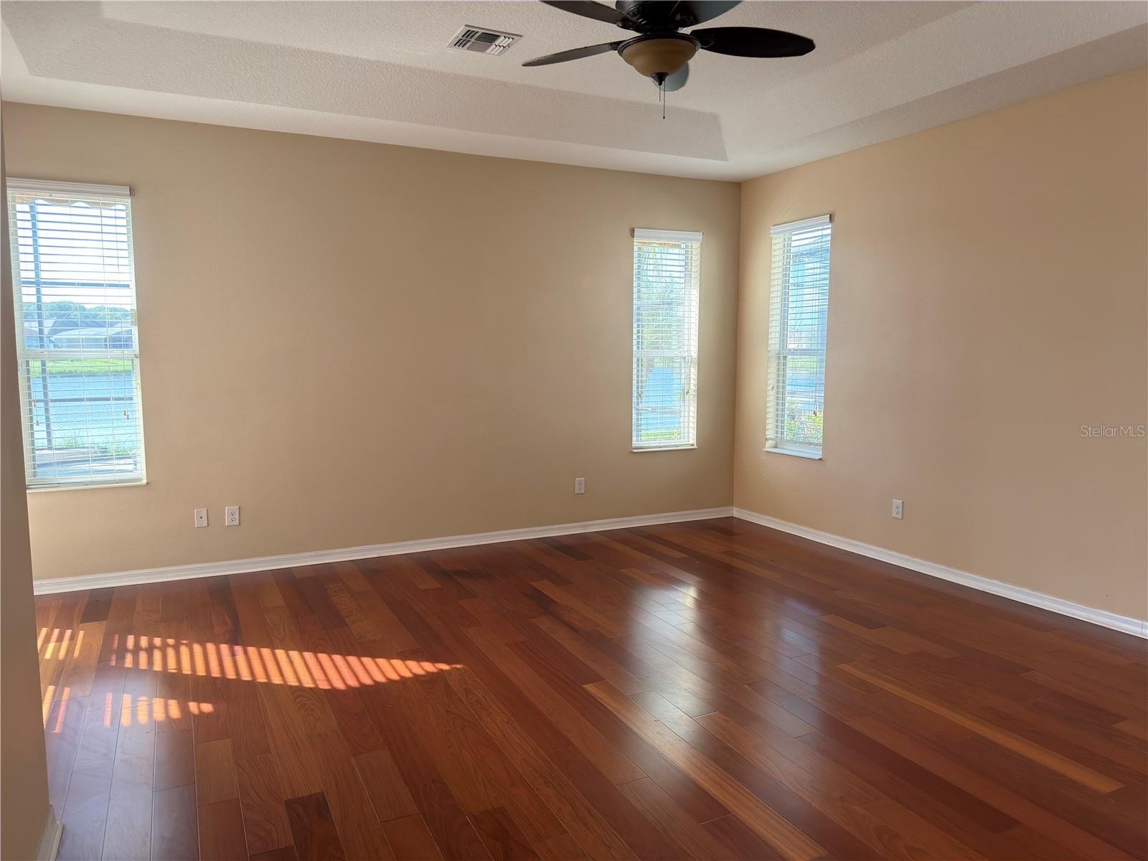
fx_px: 796
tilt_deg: -5.6
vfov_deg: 56.8
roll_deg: +0.3
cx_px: 574
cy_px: 430
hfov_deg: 71.6
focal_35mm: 24
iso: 160
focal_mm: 6.76
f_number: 1.78
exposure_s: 1/211
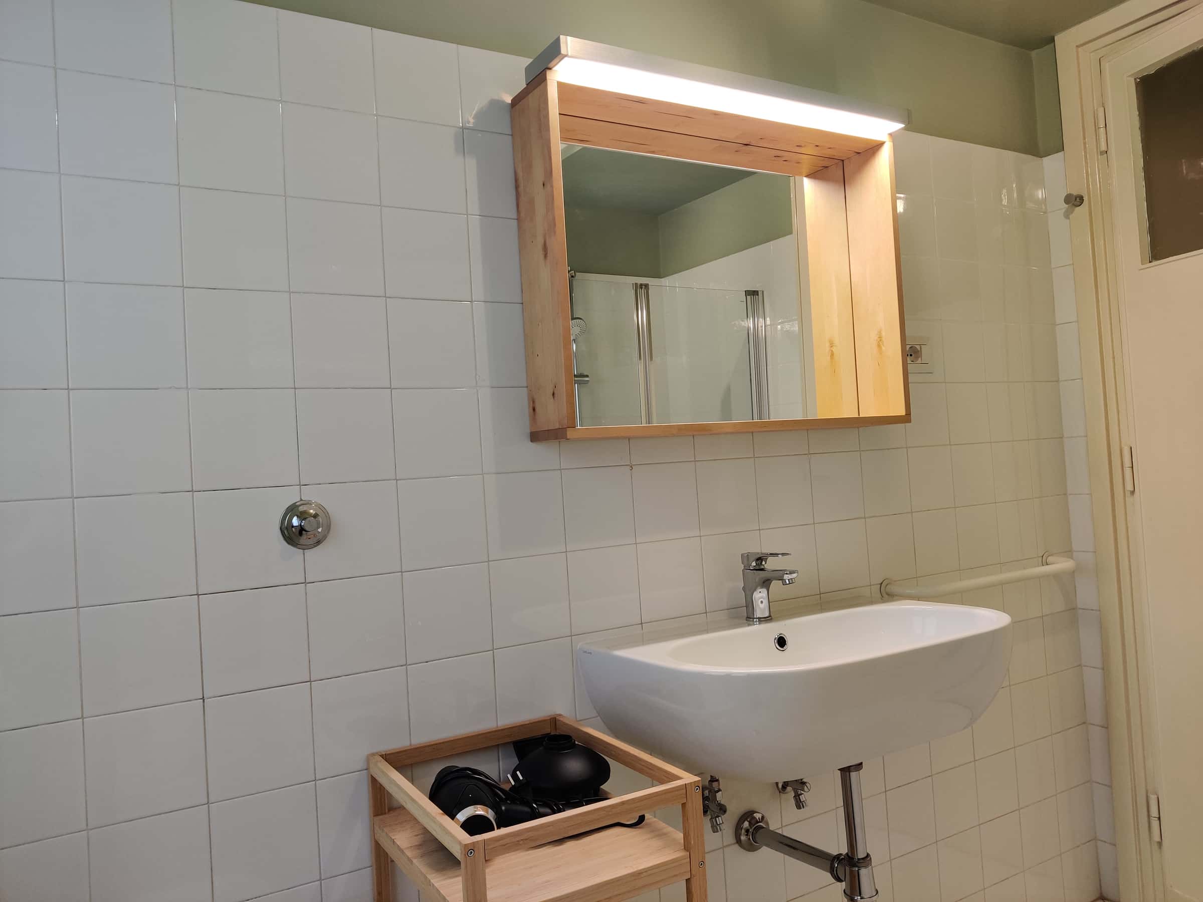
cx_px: 602
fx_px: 938
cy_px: 451
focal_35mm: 27
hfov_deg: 65.3
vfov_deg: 51.4
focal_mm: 4.75
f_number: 1.75
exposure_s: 1/50
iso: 320
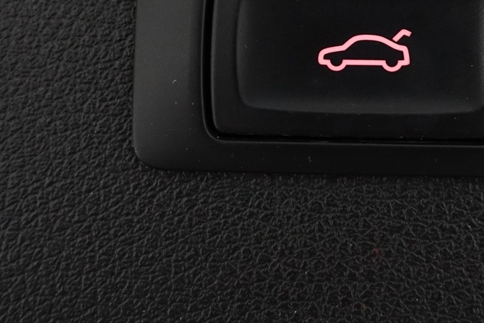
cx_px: 331
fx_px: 766
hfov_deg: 34.6
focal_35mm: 57
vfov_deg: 23.1
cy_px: 28
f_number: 2.5
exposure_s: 1/80
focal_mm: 8.8
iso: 1000
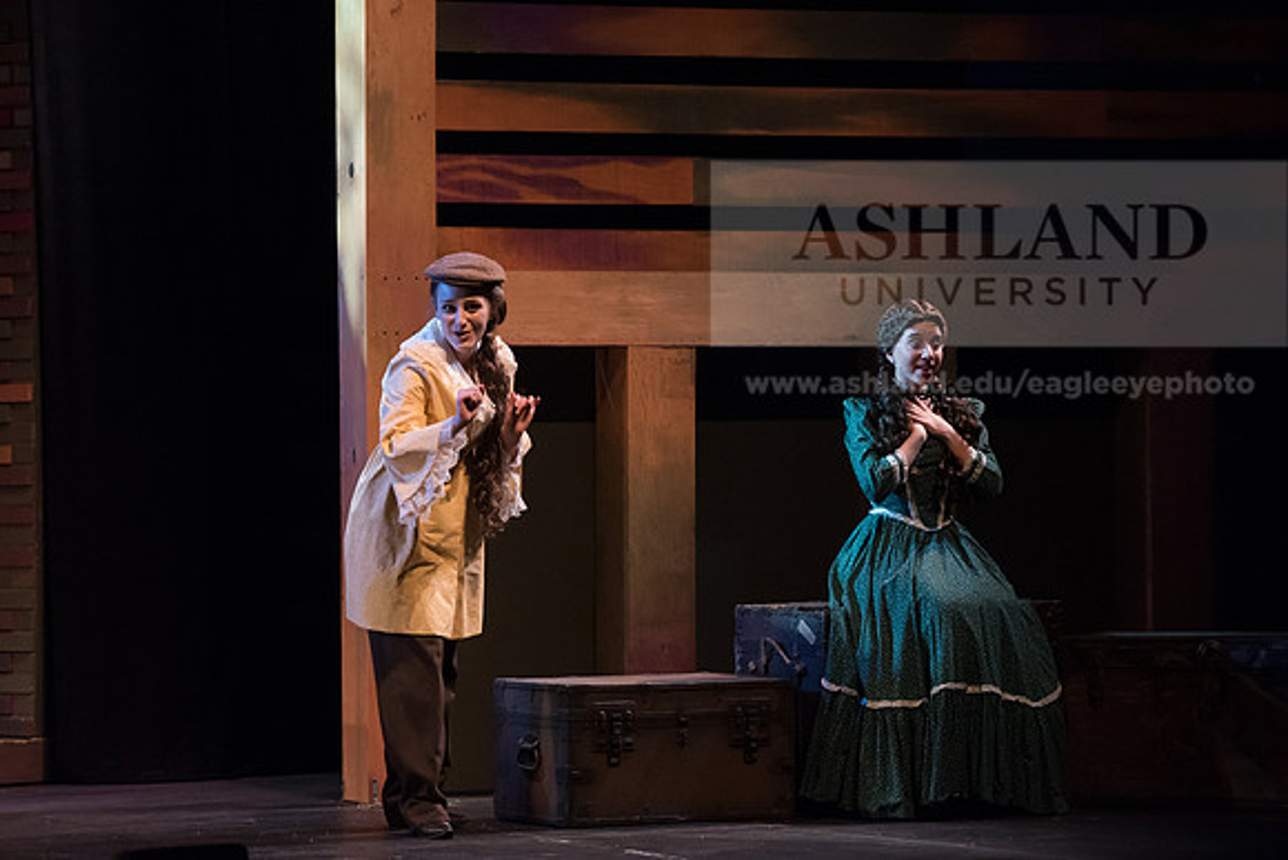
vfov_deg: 9.8
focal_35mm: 140
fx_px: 5010
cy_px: 430
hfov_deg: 14.7
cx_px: 644
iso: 4000
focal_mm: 140
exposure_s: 1/320
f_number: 2.8
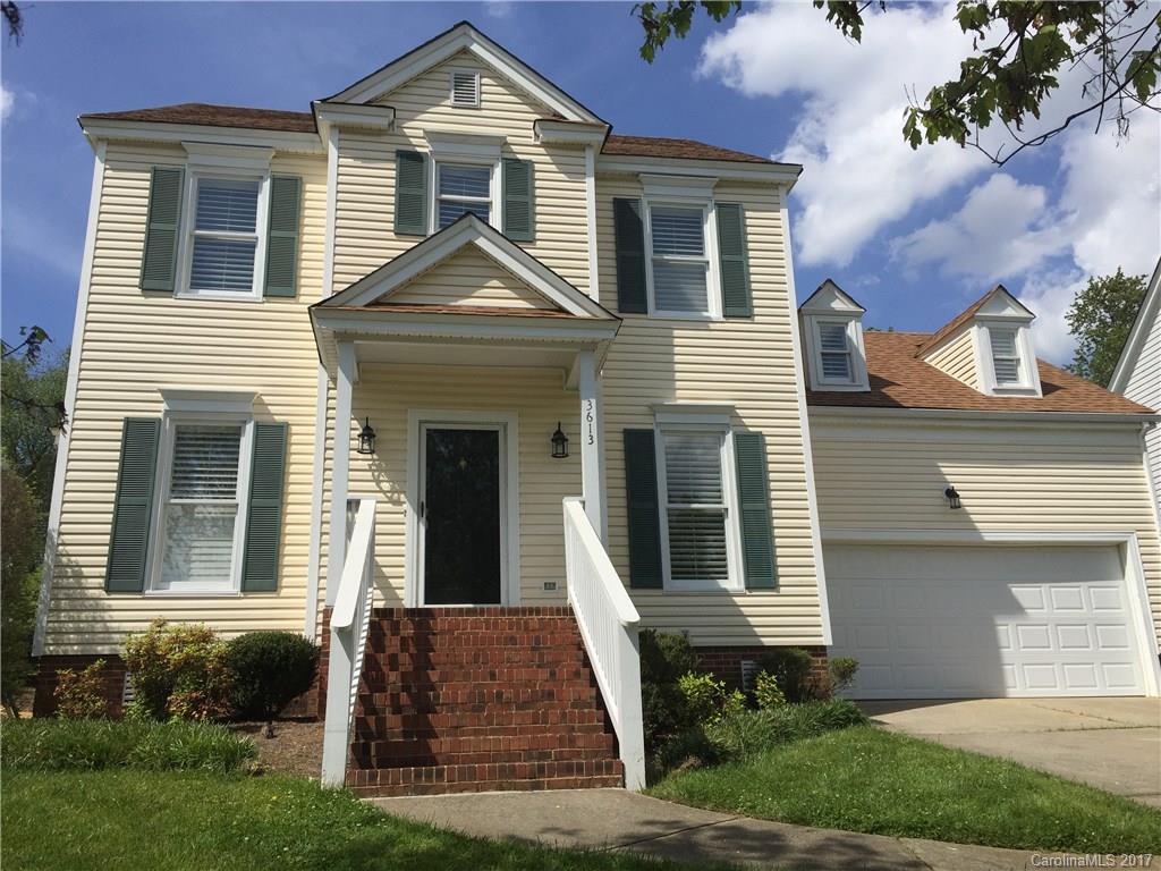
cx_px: 580
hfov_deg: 61.7
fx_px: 973
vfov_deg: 48.2
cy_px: 436
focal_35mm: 29
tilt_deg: +17.0
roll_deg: +1.0
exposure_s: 1/3968
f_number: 2.2
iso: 32
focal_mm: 4.15
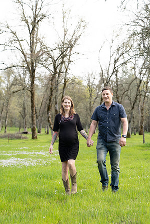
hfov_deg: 24.2
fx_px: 350
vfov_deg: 35.6
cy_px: 112
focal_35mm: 56
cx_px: 75
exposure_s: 1/250
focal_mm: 56
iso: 200
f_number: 2.8
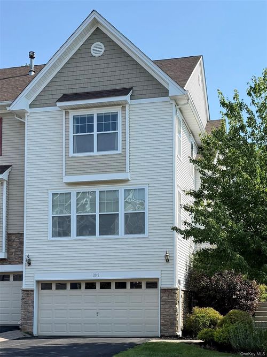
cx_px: 134
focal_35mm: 24
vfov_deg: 71.6
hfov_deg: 56.8
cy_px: 178
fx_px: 247
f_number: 1.78
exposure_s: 1/2801
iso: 100
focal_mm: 6.76
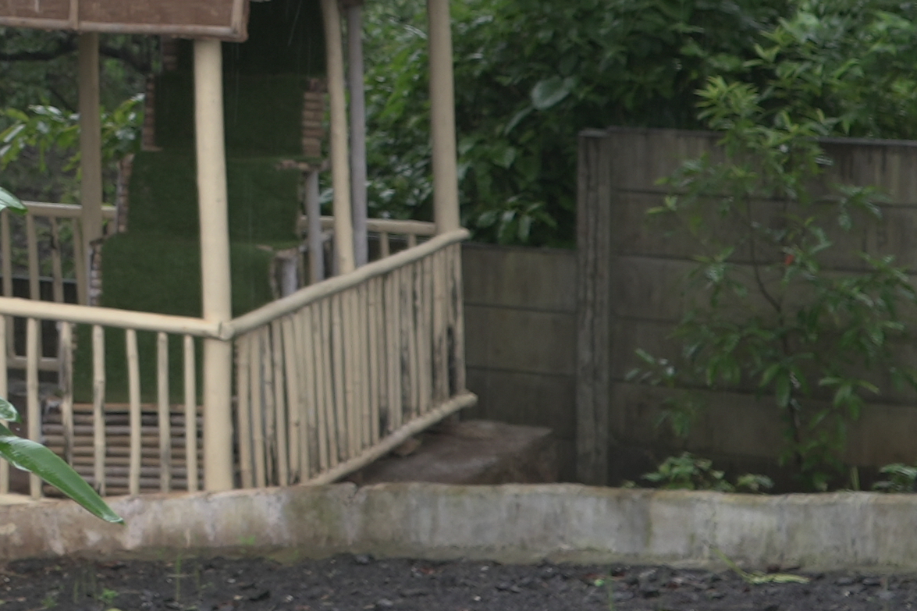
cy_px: -240
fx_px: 4559
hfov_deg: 10.6
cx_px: -841
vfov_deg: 7.6
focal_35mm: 179
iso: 125
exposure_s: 1/100
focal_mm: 30
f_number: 4
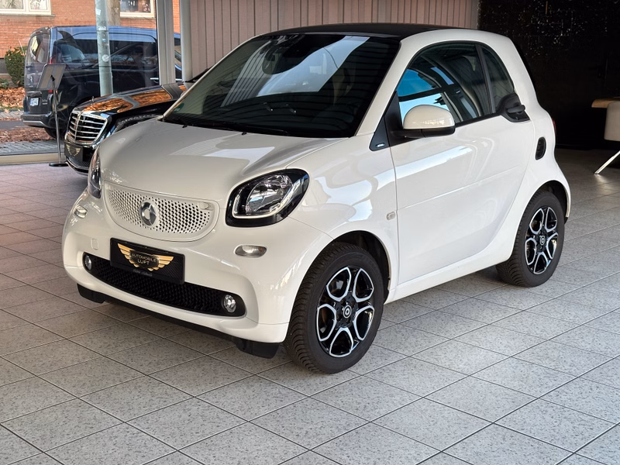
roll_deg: -0.9
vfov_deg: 30.3
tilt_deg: -13.8
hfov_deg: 39.7
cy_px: 232
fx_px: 860
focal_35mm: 48
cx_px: 310
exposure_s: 1/121
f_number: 1.78
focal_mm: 6.86
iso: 80
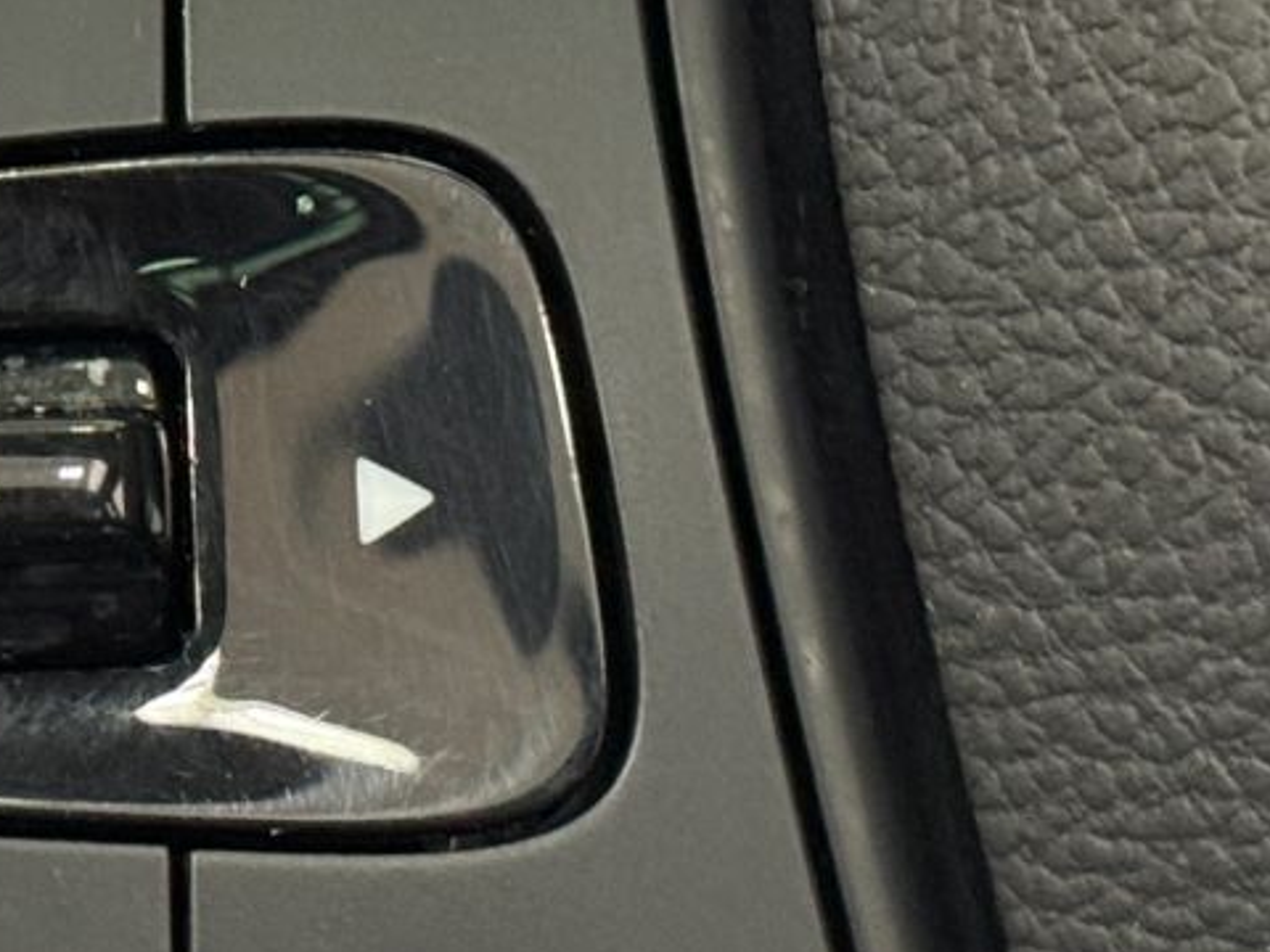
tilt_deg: -24.4
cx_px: -82
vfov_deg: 7.7
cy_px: 397
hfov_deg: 10.2
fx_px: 7044
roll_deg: -1.1
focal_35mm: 192
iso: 500
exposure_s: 1/40
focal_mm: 6.76
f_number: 1.78
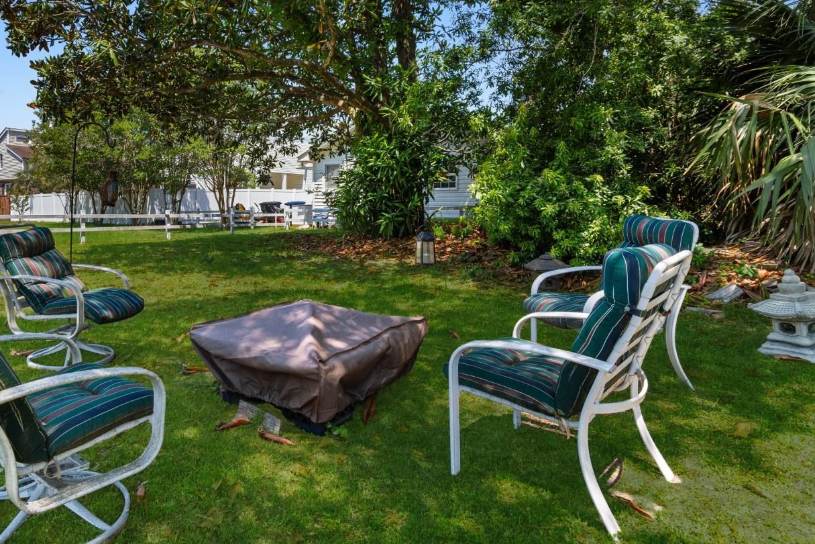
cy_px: 208
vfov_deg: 52.6
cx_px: 300
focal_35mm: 24
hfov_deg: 72.4
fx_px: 543
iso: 100
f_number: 6.3
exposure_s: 1/160
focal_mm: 12
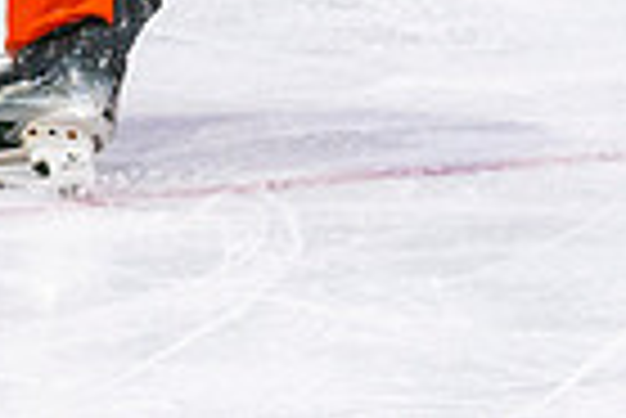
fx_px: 11401
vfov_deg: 2.1
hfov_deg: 3.1
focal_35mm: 655
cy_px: -375
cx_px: -22
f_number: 2.8
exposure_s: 1/640
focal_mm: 100
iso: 640
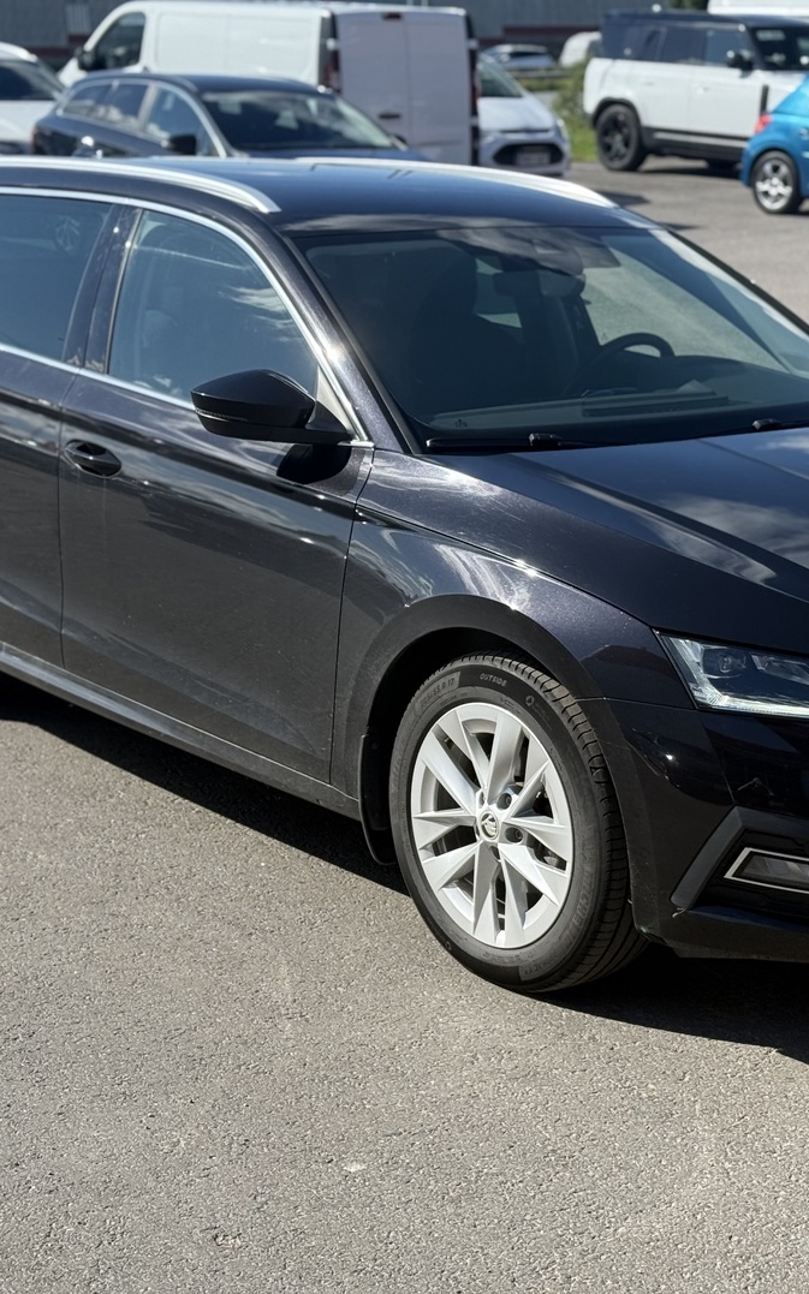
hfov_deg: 19.1
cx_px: 508
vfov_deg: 30.2
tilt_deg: -12.7
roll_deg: +0.7
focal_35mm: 68
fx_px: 2399
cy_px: 646
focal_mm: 6.76
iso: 100
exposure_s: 1/3096
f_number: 1.78
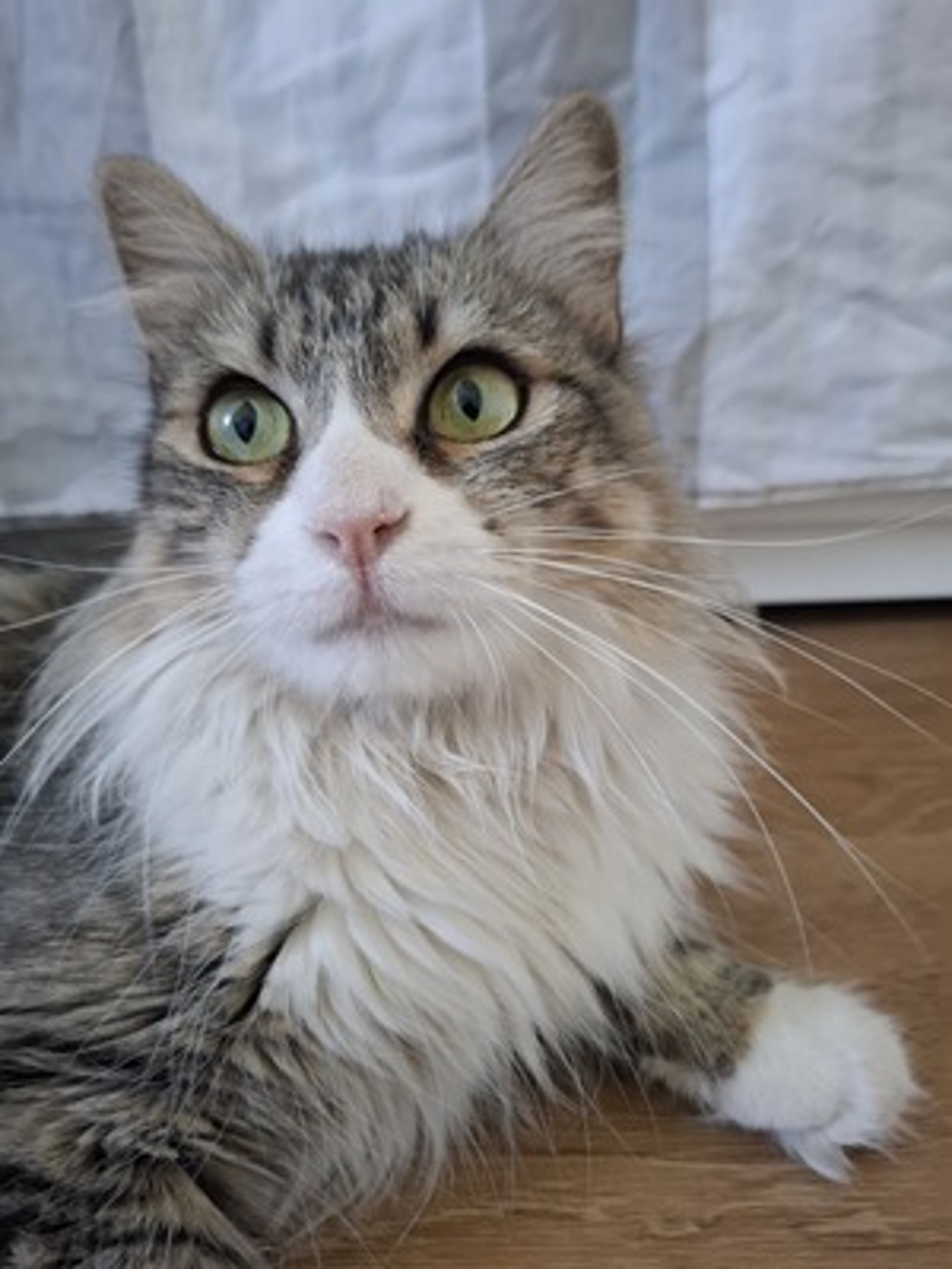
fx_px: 843
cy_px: 634
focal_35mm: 23
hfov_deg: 58.9
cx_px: 476
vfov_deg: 73.9
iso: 400
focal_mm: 5.54
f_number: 1.8
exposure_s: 1/33
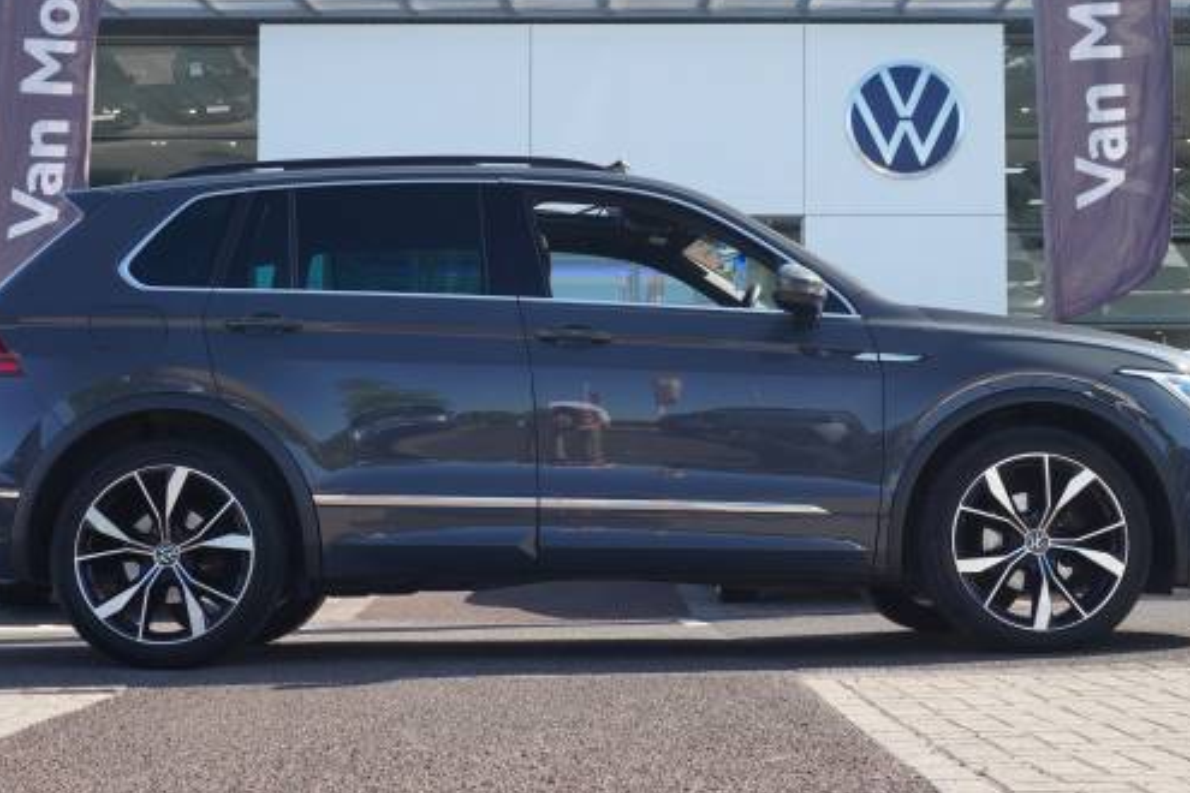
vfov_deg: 21.9
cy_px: 288
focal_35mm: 62
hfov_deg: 32.4
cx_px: 591
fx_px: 2049
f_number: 9.5
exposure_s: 1/90
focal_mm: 32
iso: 400
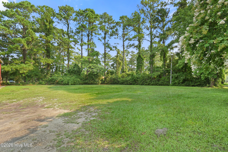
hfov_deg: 96.7
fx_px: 101
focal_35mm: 16
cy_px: 76
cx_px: 114
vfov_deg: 73.8
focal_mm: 16
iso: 100
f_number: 9
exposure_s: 1/13
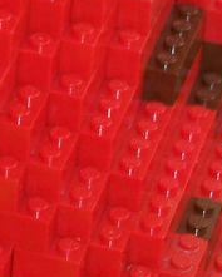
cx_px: -211
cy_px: -90
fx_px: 2487
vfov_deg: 6.3
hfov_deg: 5.0
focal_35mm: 303
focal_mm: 11.1
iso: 80
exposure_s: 1/6
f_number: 3.2
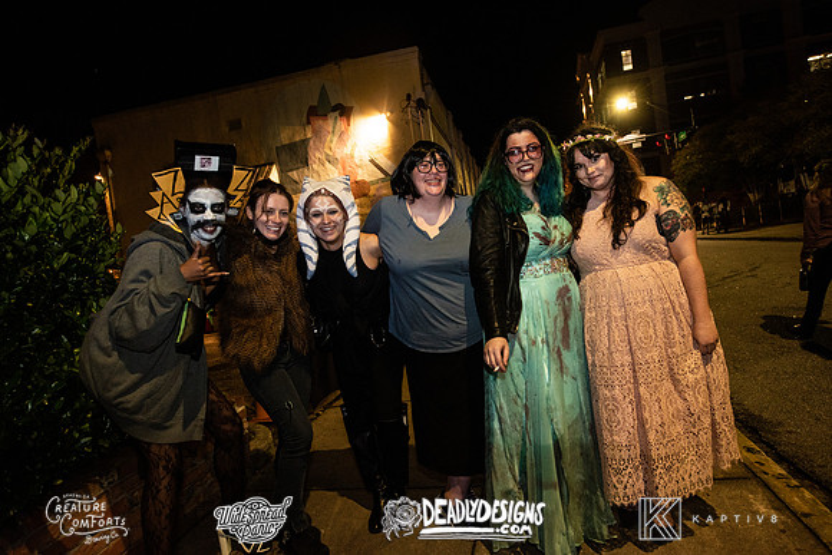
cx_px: 416
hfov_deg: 78.6
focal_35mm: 22
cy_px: 278
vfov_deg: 57.3
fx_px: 509
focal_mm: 22
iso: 2000
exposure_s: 1/60
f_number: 3.5
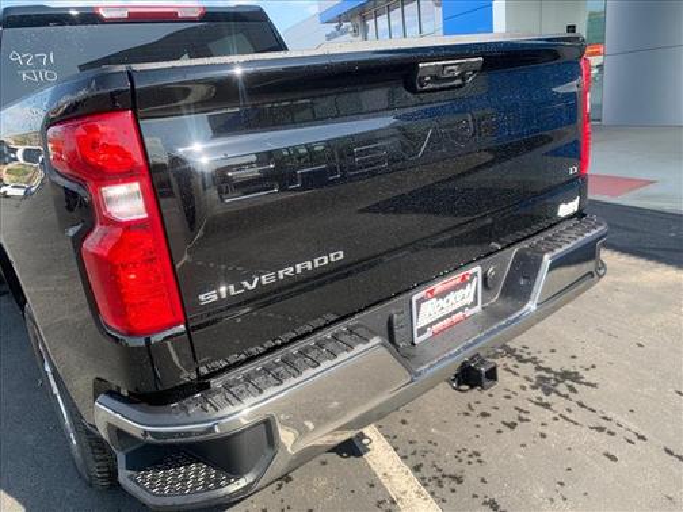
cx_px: 342
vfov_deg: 53.1
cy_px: 256
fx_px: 513
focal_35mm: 26
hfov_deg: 67.3
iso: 25
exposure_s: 1/428
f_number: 1.8
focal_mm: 4.25
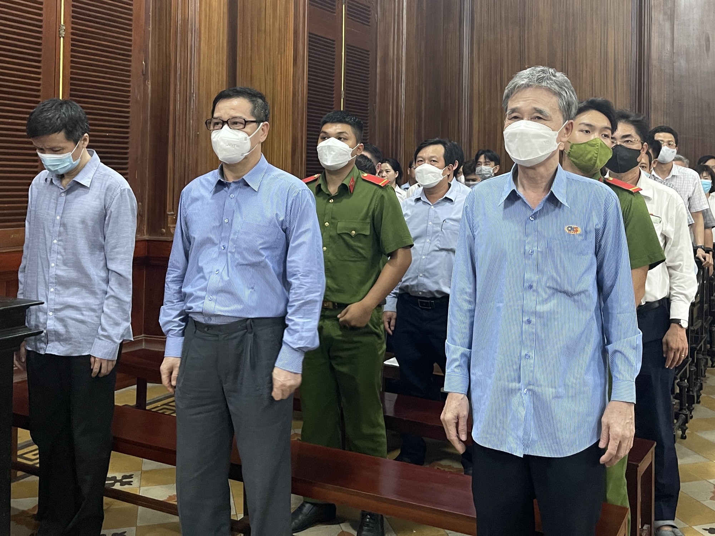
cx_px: 358
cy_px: 268
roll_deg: -1.1
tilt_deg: +0.4
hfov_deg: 67.3
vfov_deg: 53.1
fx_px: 537
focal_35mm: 26
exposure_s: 1/50
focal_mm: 5.1
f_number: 1.6
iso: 400
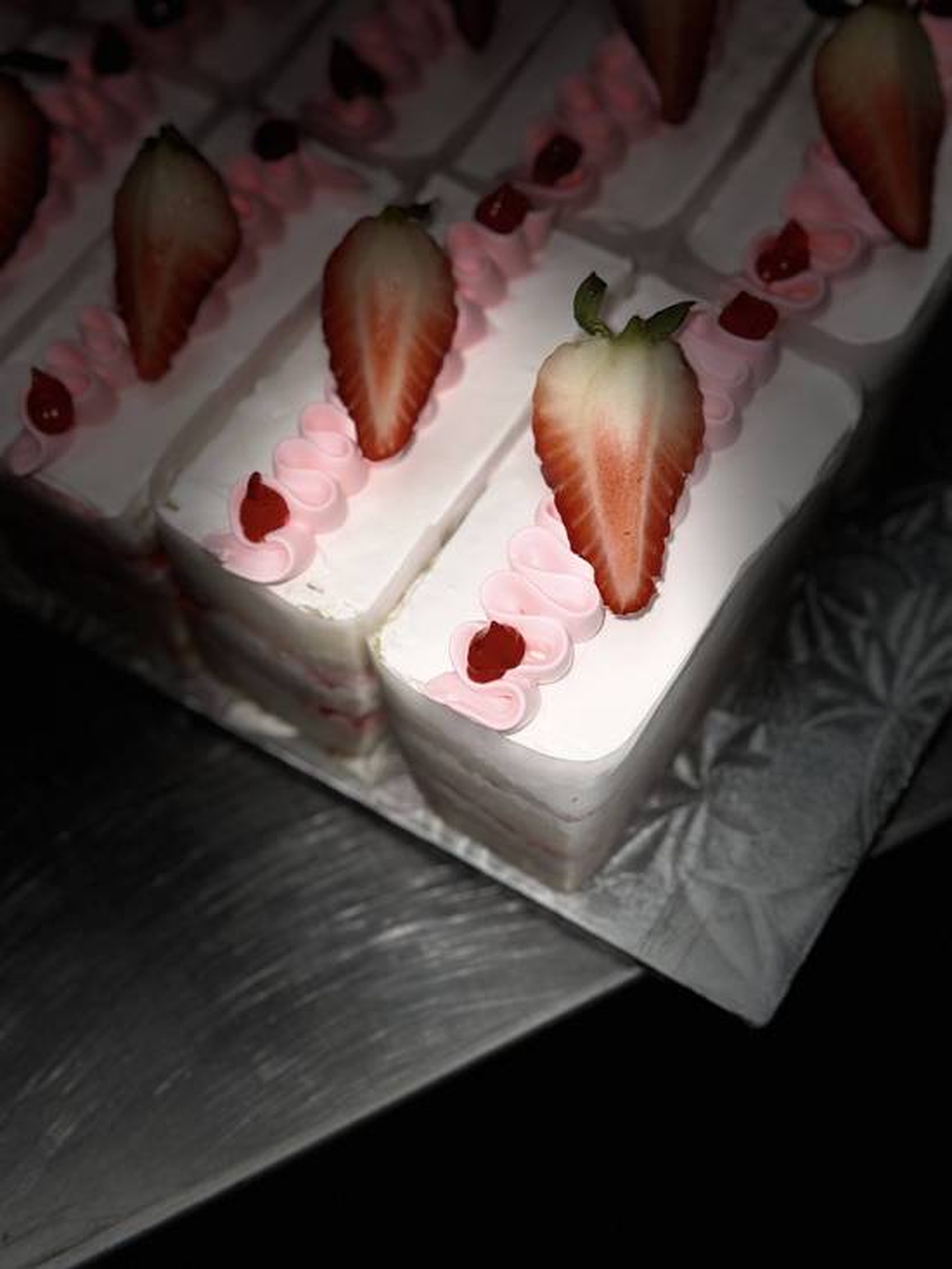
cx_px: 476
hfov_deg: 30.3
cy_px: 634
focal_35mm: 48
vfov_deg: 39.7
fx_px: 1760
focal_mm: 6.86
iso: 40
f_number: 1.78
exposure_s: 1/314
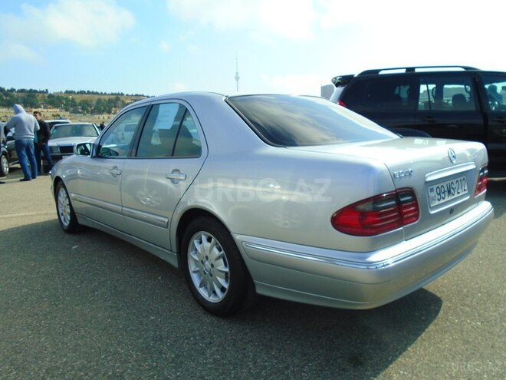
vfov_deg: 53.1
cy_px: 190
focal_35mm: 26
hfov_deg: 67.3
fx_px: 380
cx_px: 253
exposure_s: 1/160
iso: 100
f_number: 8
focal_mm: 4.6
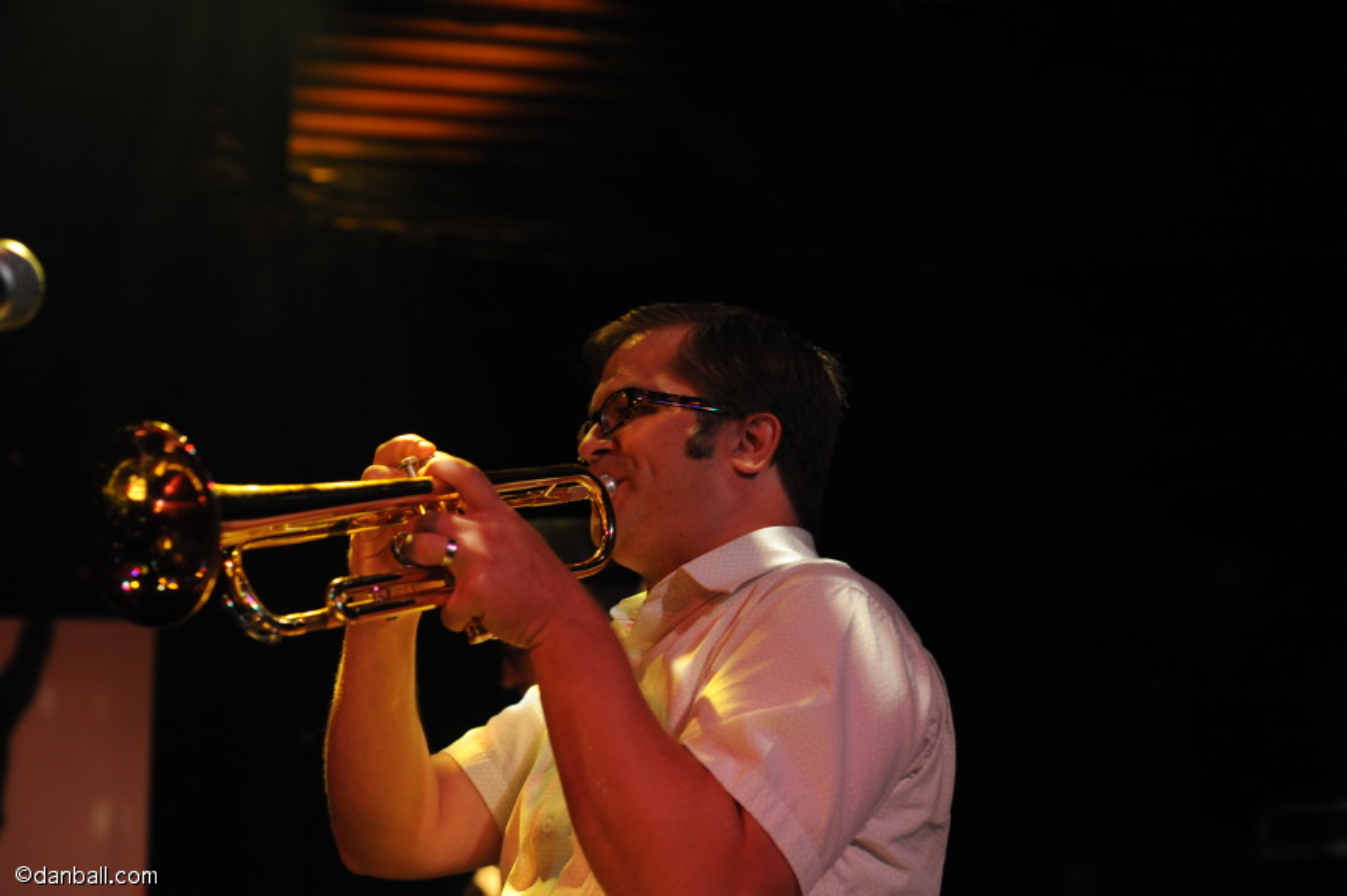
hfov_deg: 39.6
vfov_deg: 27.0
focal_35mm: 50
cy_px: 448
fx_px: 1869
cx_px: 674
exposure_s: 1/60
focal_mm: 50
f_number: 4
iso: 1250
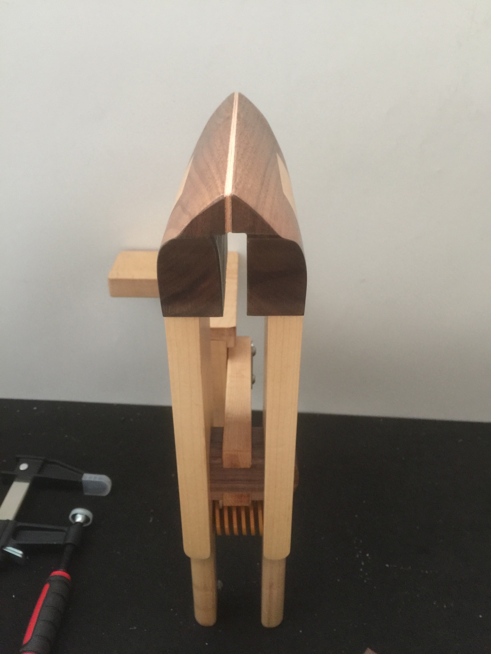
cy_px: 327
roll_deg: -1.5
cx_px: 246
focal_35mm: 29
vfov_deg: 61.7
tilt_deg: -33.5
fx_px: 548
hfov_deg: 48.2
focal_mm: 4.15
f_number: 2.2
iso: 100
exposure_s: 1/10
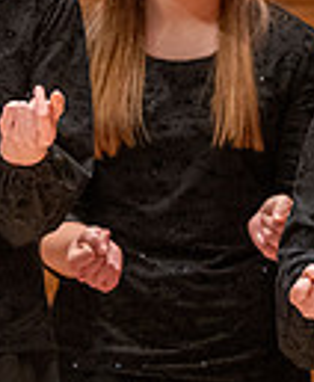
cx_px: 111
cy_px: 154
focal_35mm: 969
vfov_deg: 2.0
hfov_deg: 1.6
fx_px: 11076
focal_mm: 200
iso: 2500
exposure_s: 1/500
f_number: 2.8
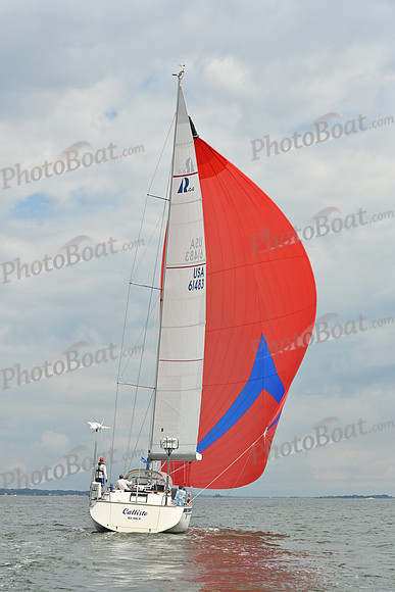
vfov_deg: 28.8
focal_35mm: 70
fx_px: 1151
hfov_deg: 19.5
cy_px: 296
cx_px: 198
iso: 320
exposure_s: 1/1250
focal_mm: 70
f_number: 9
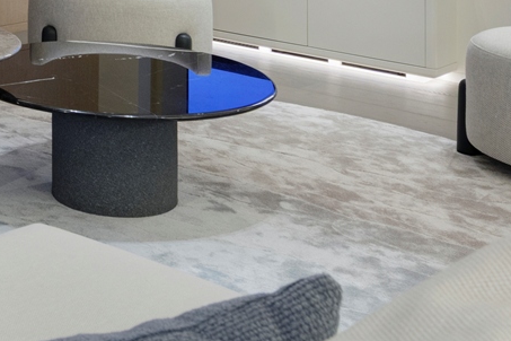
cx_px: -133
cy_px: -180
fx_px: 1107
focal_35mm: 78
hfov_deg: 23.3
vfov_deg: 16.0
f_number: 11
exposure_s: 1/10
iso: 400
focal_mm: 16
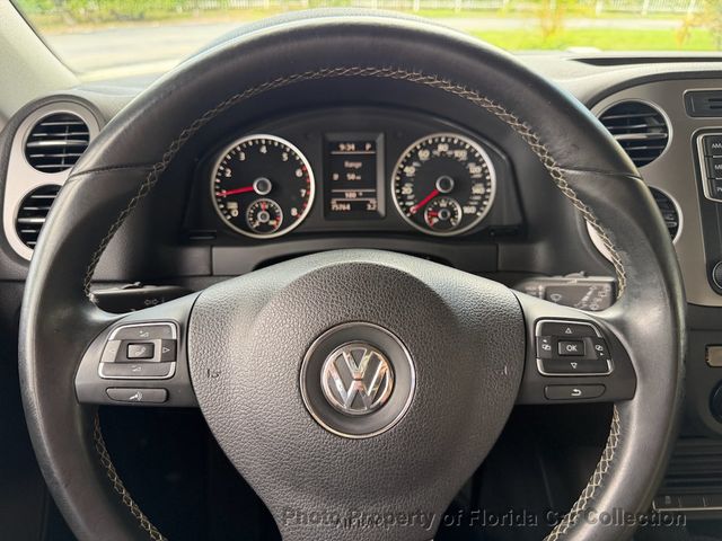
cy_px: 270
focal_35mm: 24
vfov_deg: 56.8
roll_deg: +0.2
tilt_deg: -27.4
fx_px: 501
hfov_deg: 71.6
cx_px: 361
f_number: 1.78
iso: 200
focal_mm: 6.76
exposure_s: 1/130
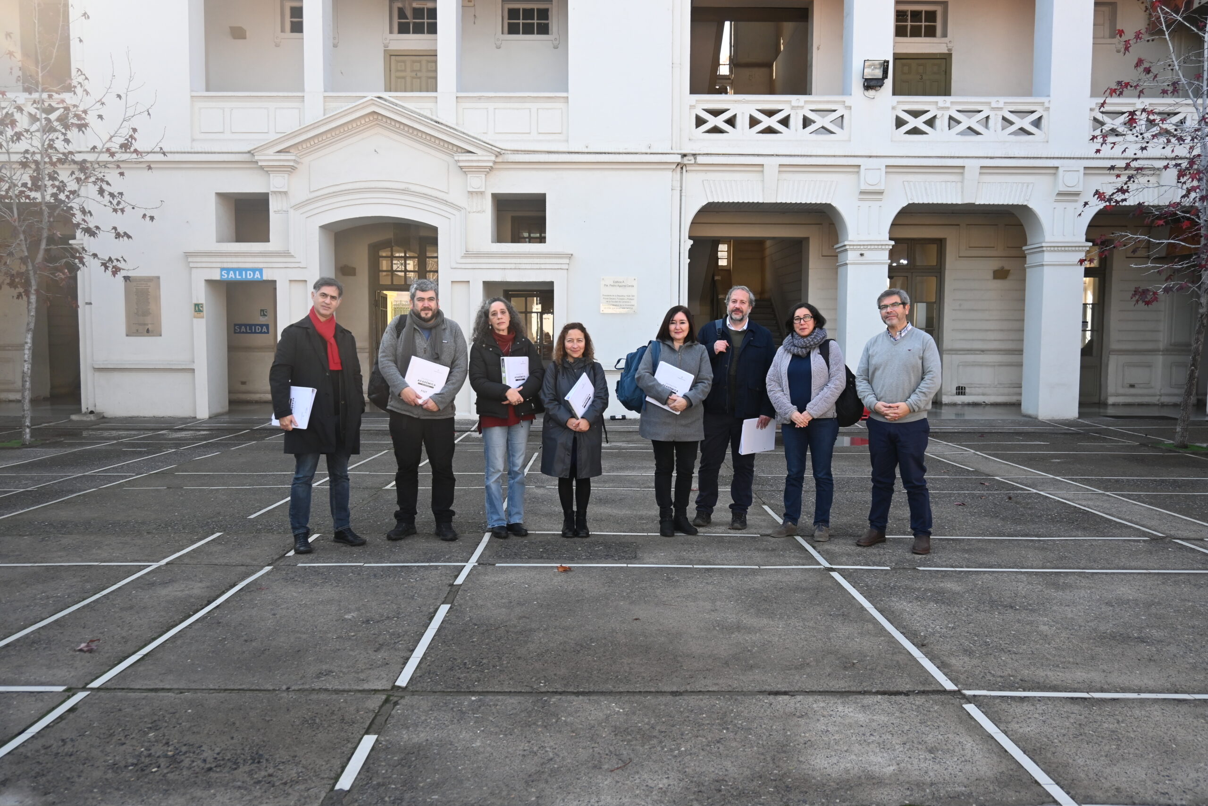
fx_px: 981
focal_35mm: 29
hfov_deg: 63.2
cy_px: 403
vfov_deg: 44.6
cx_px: 604
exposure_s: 1/250
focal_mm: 19.5
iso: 220
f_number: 4
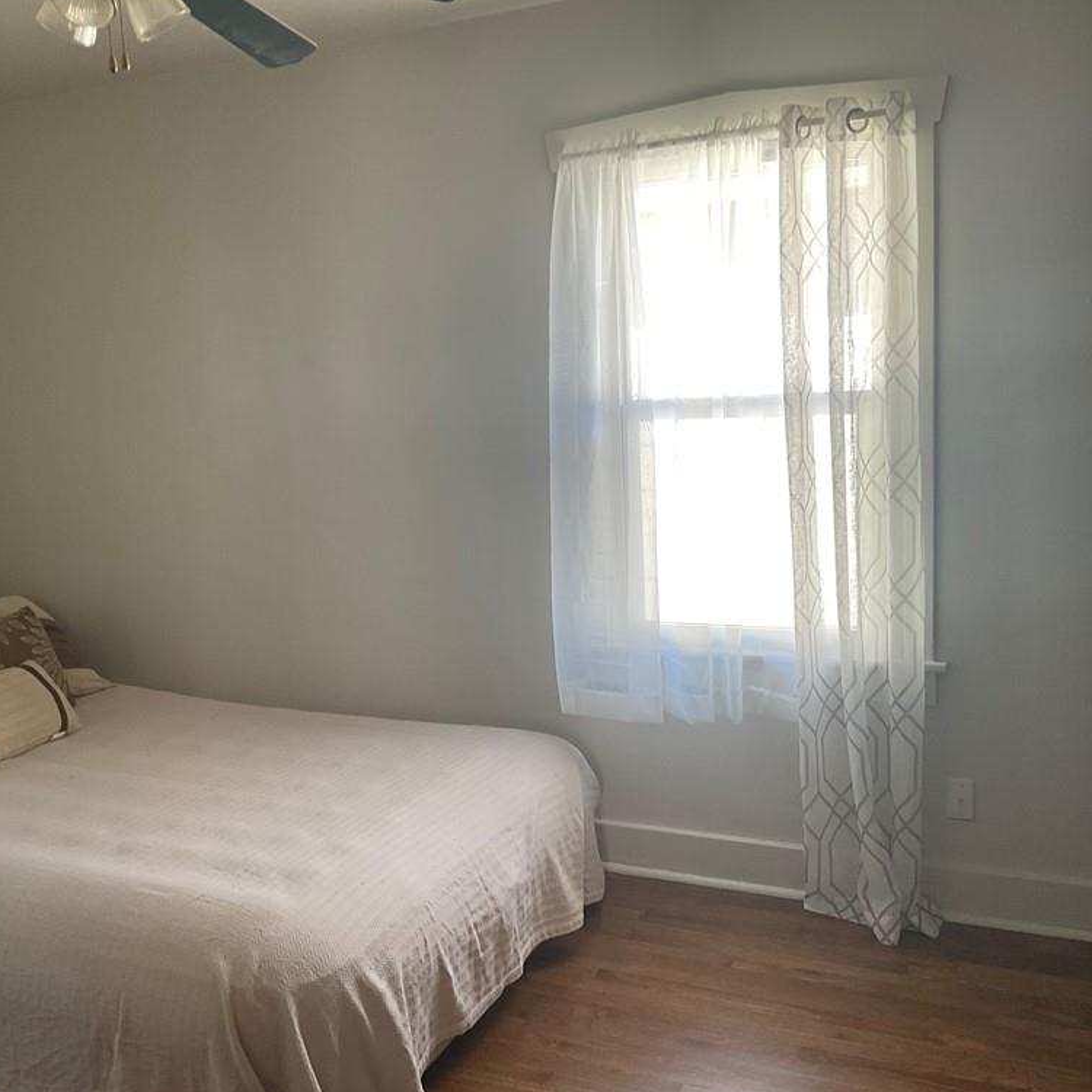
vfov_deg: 47.2
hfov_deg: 47.0
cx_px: 451
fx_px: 1249
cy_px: 547
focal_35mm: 35
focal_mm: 3
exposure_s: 1/60
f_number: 1.8
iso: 50
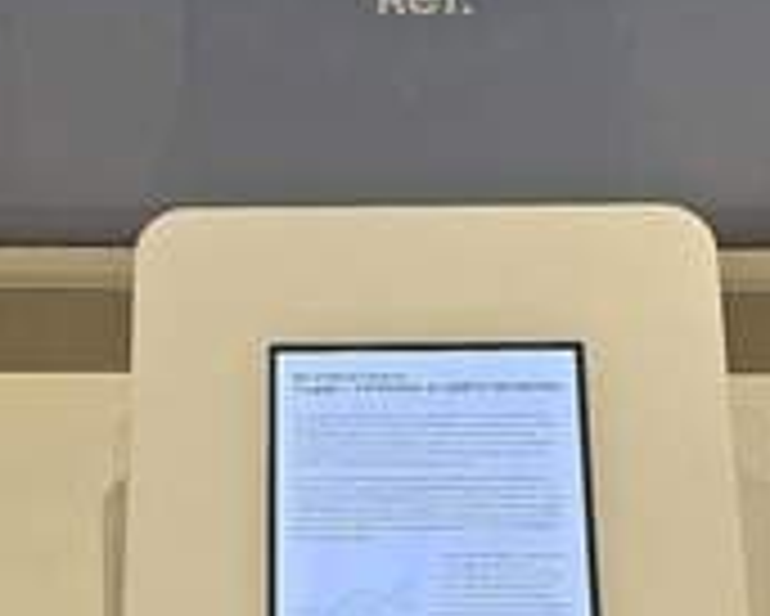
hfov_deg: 19.3
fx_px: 2257
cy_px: 351
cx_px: 326
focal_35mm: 99
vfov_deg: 15.6
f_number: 1.7
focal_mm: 6.3
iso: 80
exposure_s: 1/120
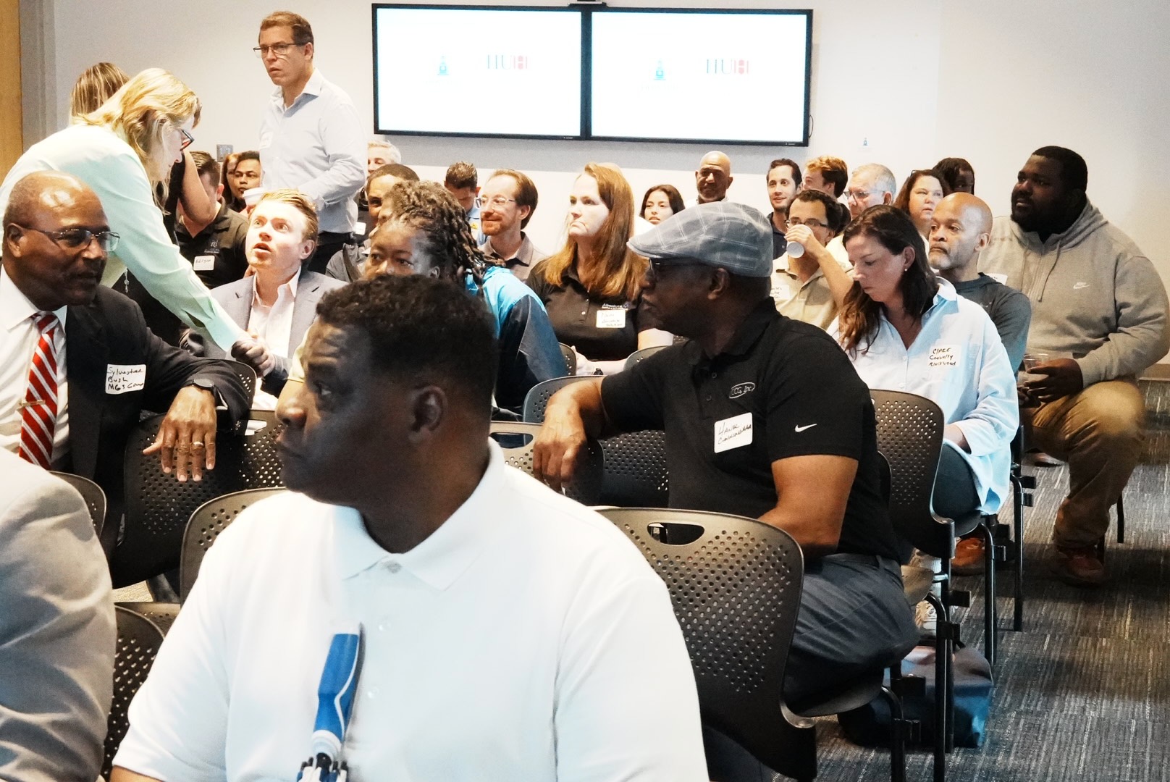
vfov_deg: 19.5
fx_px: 2277
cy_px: 391
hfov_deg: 28.8
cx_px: 585
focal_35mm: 70
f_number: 16
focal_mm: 70
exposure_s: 1/200
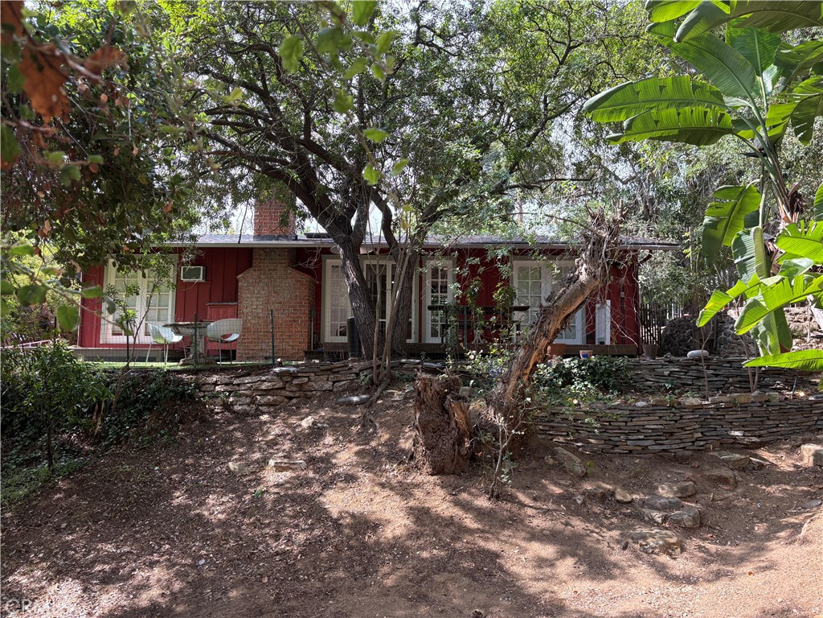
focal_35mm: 26
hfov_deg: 67.3
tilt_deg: +6.0
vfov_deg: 53.1
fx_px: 618
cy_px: 309
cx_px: 412
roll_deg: -0.6
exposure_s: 1/419
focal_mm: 5.96
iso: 64
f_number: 1.6
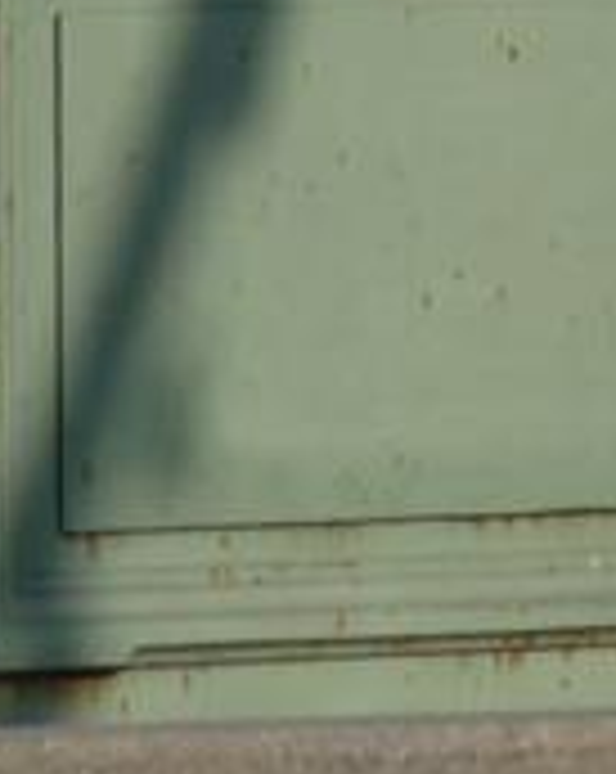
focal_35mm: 1018
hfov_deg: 1.5
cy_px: -117
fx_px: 23261
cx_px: 836
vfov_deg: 1.9
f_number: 4.9
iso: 100
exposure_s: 1/640
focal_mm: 47
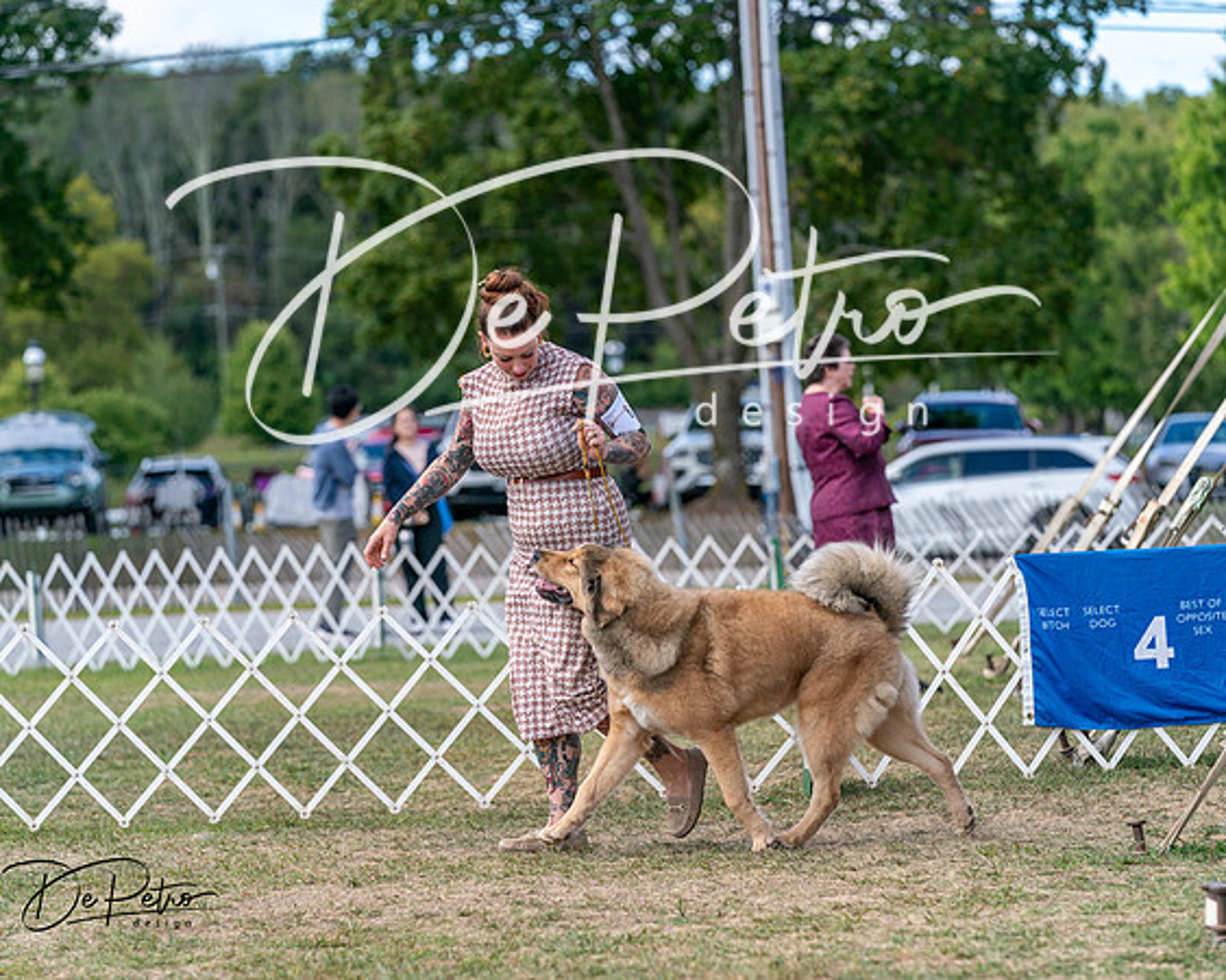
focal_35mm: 158
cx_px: 613
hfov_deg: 12.2
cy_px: 490
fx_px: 5719
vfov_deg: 9.8
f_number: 4
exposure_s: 1/2000
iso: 400
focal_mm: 140
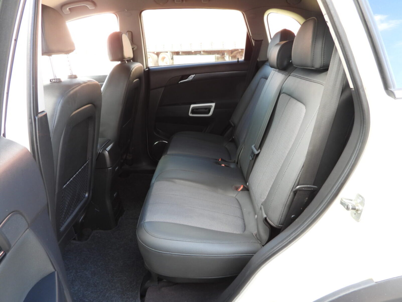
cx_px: 201
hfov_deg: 71.6
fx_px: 279
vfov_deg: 56.8
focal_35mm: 24
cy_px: 151
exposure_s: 1/30
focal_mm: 4.3
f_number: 2.8
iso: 110
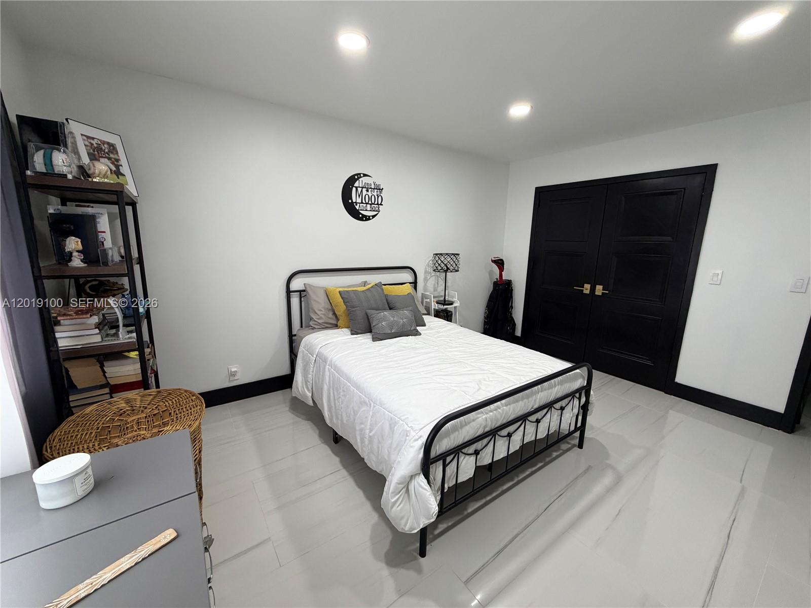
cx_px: 406
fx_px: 328
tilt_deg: -11.5
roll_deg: -0.7
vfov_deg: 85.7
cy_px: 304
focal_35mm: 14
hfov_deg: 102.1
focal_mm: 2.22
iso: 250
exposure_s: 1/120
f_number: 2.2
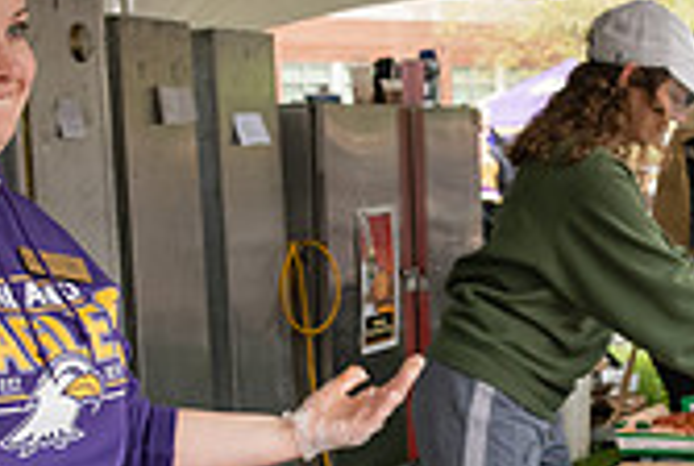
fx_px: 2144
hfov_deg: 18.2
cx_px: 544
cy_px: 285
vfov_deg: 12.4
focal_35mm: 111
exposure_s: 1/640
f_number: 5
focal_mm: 32
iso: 800
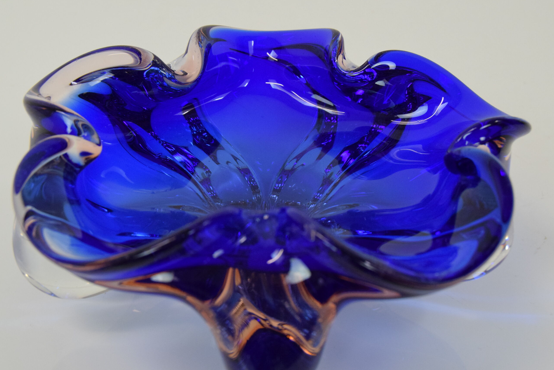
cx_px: 268
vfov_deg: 24.8
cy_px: 203
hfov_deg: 36.5
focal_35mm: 55
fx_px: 841
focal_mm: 31
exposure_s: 1/250
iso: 1600
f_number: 8
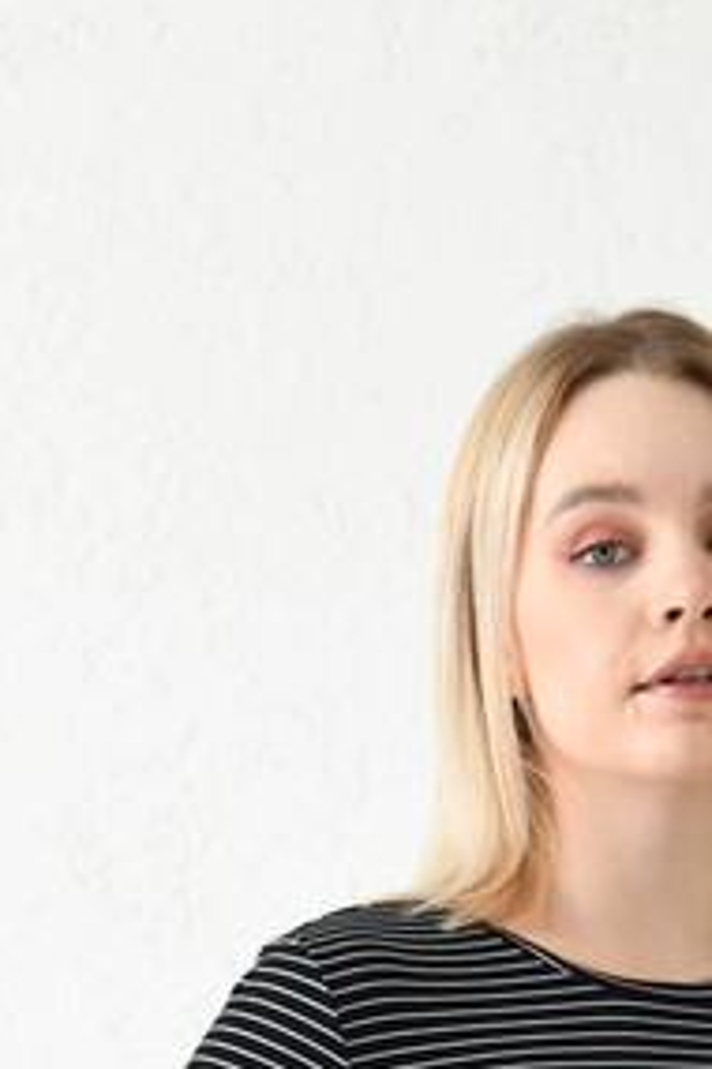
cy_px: 1339
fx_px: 4835
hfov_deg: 8.4
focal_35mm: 163
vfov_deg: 12.3
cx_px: 570
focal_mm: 62
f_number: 5.6
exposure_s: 1/160
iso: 100
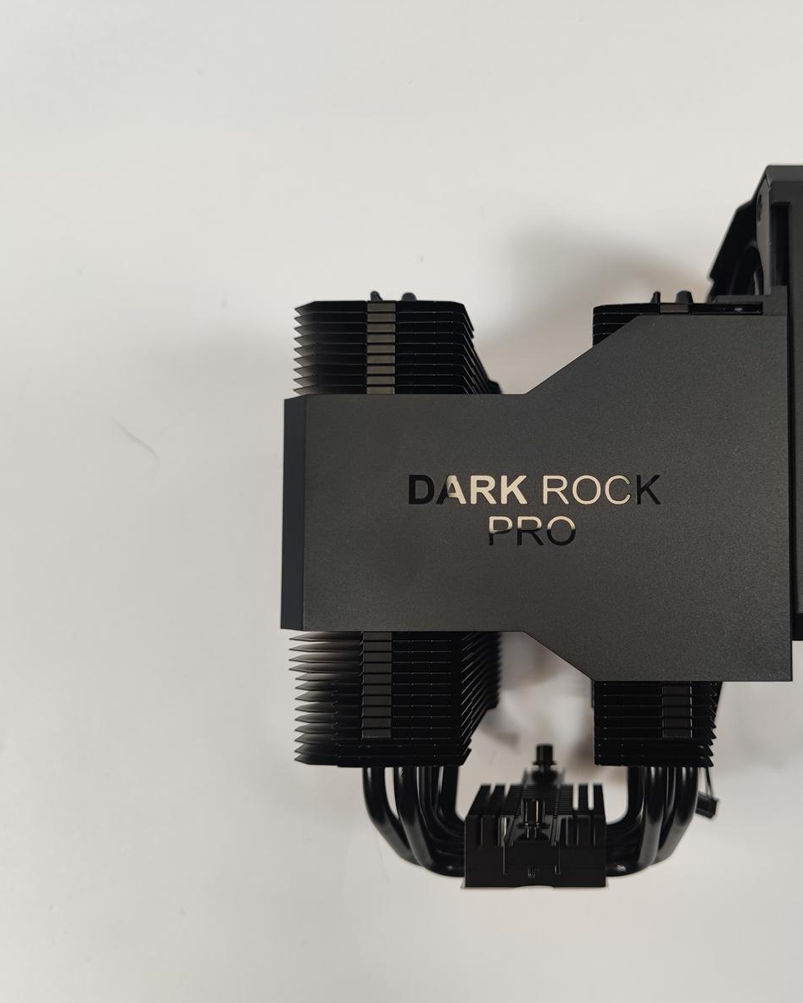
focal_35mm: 33
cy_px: 504
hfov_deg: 43.3
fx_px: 980
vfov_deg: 54.2
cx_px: 589
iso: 93
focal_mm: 6.78
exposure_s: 1/100
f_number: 1.85
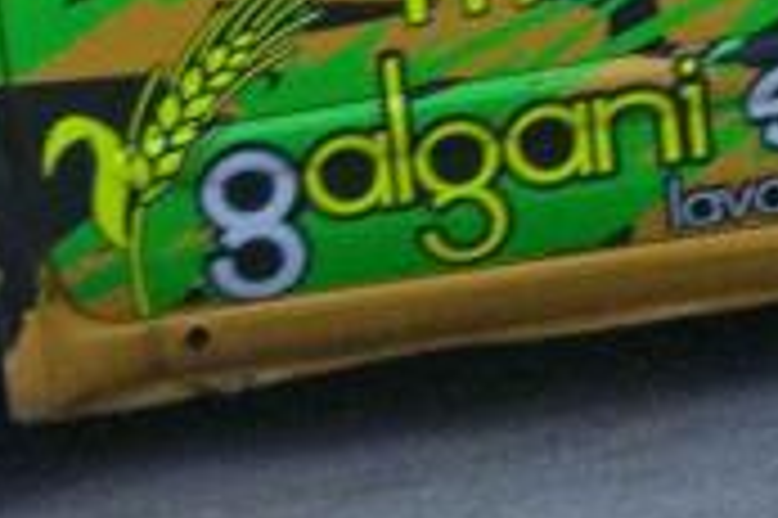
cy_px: -1164
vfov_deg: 1.9
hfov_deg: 2.8
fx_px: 15696
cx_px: 652
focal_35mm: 727
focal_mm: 70
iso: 1000
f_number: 5.3
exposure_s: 1/1000
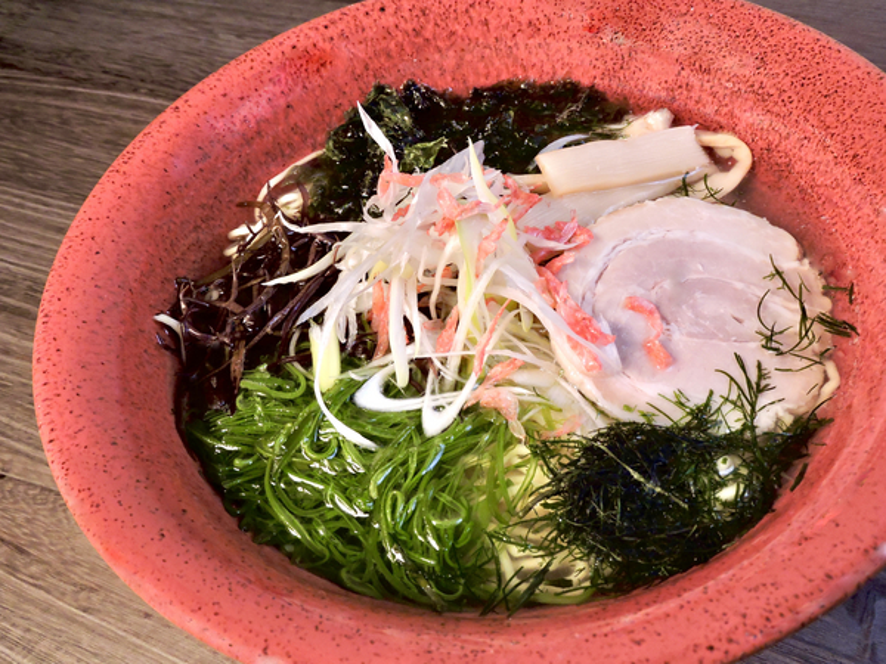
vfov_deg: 46.8
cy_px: 332
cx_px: 443
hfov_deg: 60.0
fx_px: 768
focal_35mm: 30
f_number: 3.5
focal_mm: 5.4
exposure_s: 1/20
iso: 400
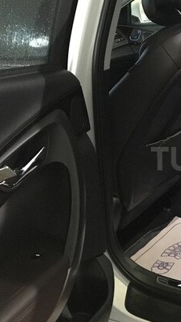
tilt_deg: -21.0
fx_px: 418
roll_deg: +1.0
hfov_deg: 22.1
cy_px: 159
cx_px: 231
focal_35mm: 49
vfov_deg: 42.1
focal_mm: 3.99
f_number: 1.8
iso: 200
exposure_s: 1/4
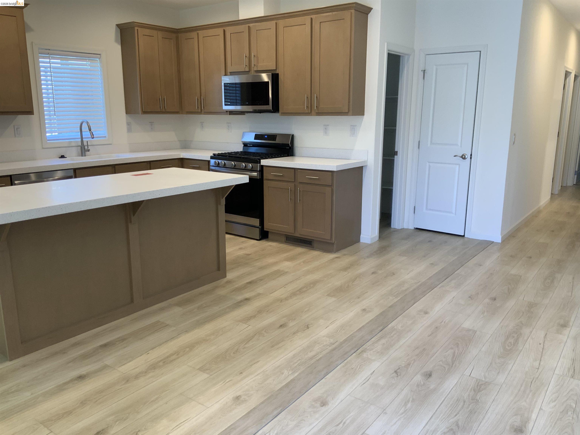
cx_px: 290
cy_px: 218
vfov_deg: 48.2
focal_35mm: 29
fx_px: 486
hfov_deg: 61.7
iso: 40
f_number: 1.8
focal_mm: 3
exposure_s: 1/60
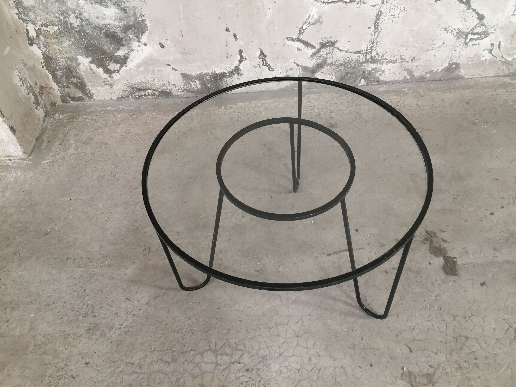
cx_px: 258
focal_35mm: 29
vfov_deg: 48.2
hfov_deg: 61.7
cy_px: 194
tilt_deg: -49.6
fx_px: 432
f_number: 2.2
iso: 125
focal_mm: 4.15
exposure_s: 1/33
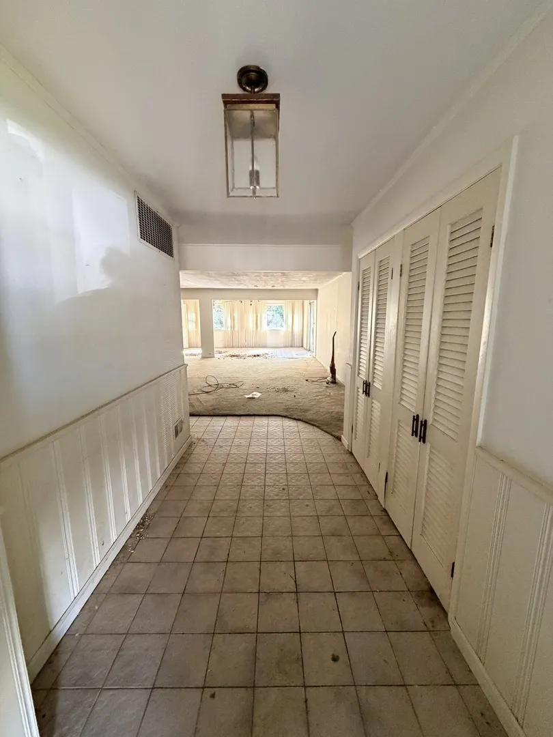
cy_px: 368
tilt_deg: -10.4
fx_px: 298
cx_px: 276
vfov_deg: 102.1
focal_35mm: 14
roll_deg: +0.0
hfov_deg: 85.7
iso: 500
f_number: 2.2
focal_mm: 2.22
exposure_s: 1/60
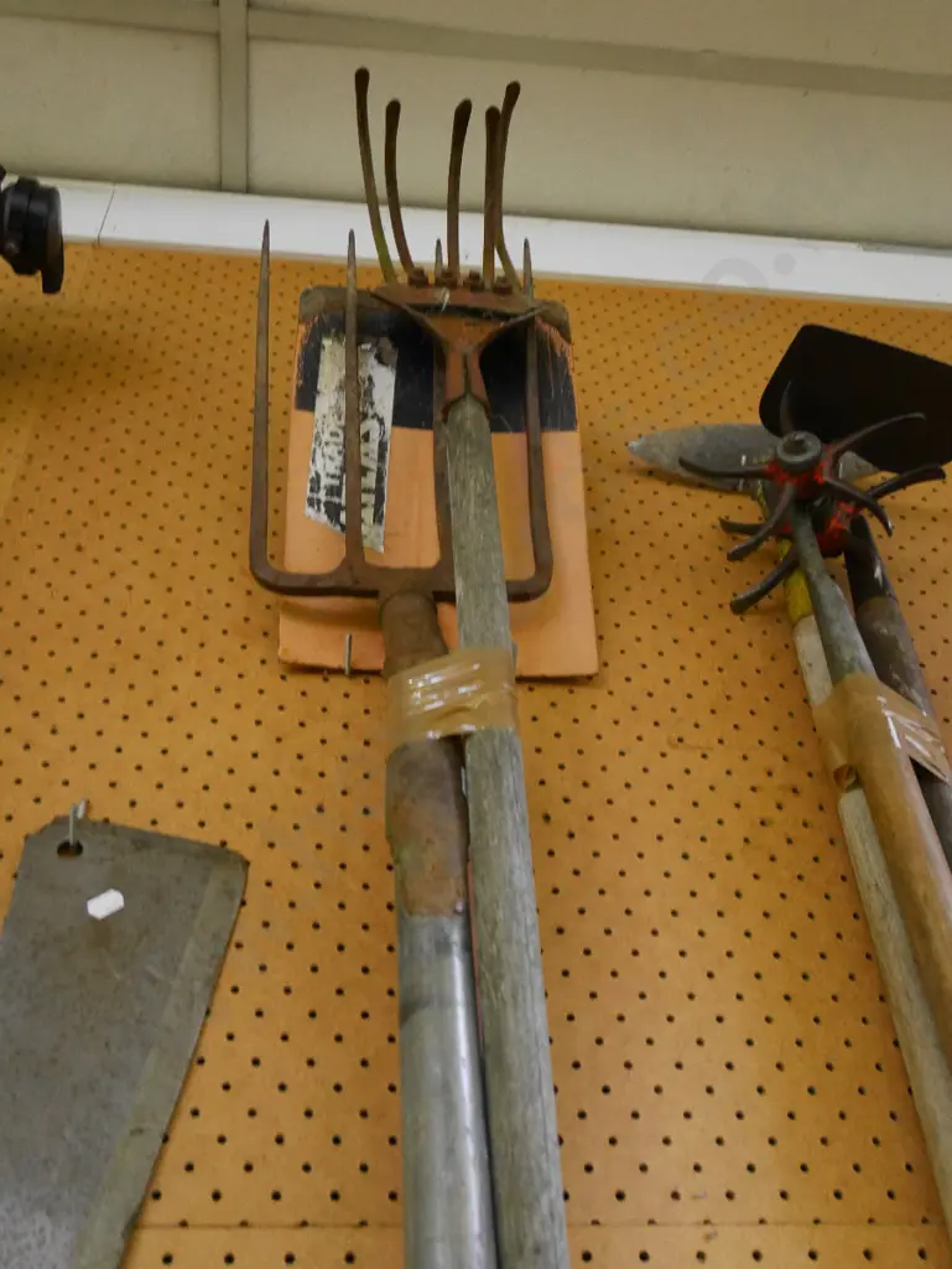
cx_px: 476
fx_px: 1319
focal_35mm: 36
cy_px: 634
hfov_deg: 39.7
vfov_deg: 51.3
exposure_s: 1/10
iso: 3200
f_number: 4.2
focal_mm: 18
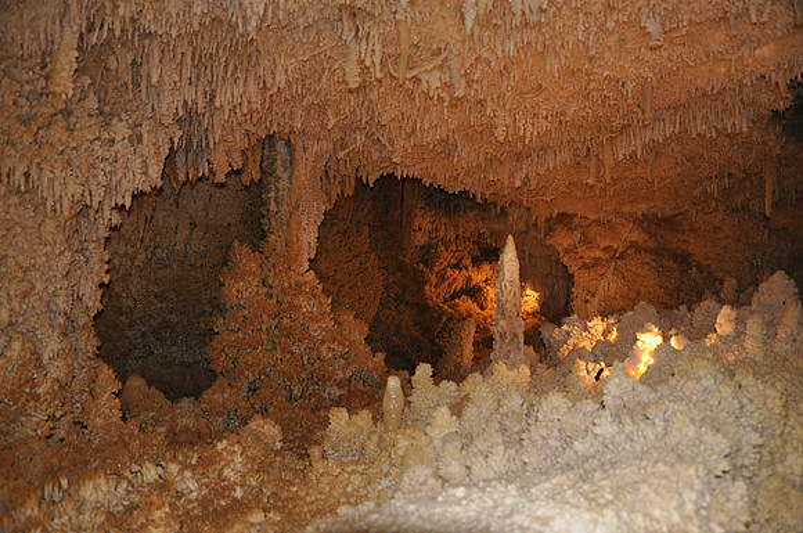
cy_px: 266
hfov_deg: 46.5
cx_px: 402
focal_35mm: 42
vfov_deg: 31.8
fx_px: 936
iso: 800
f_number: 4
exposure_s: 1/60
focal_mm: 28
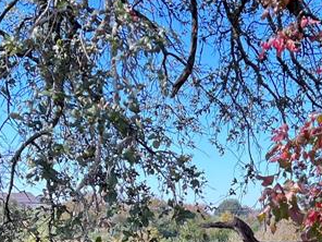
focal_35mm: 90
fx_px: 837
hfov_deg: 21.6
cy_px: 371
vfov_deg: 15.1
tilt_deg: -8.5
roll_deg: -0.9
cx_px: 227
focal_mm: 5.7
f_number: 1.5
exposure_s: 1/692
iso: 50
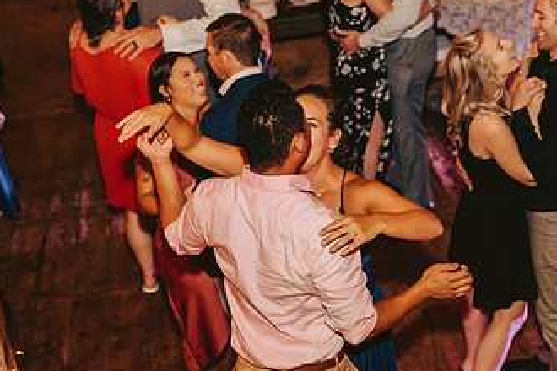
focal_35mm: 79
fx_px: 1222
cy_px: 223
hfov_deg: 25.6
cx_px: 324
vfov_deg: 17.3
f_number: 2.8
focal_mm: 45
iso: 1250
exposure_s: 1/125
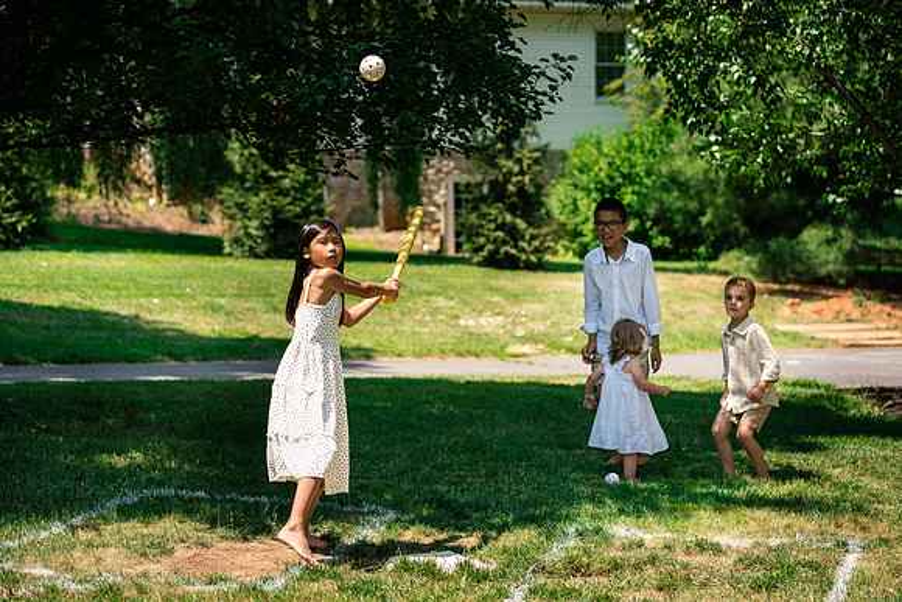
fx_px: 2130
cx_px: 451
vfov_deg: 16.1
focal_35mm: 85
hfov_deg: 23.9
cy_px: 301
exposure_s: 1/2500
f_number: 3.5
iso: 320
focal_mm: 85
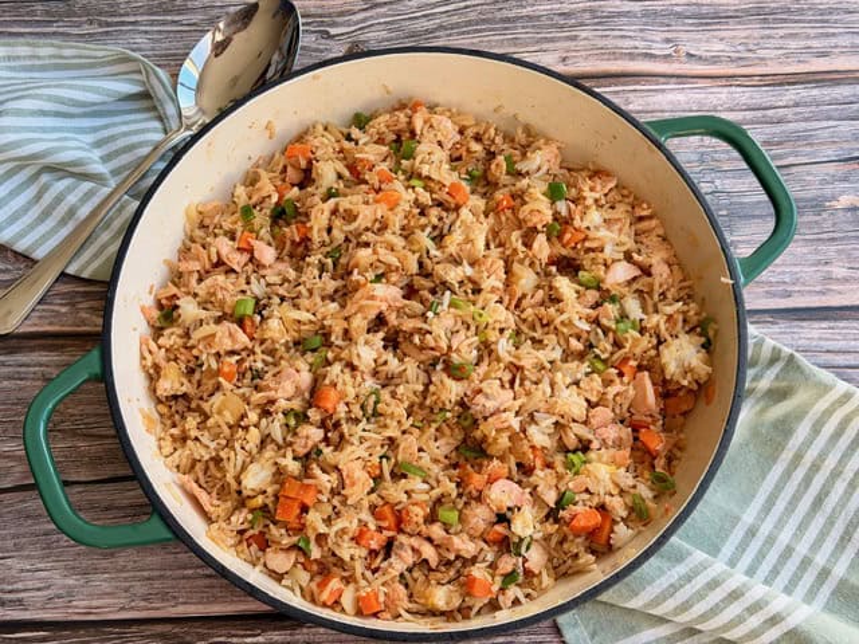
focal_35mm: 48
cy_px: 322
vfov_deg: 30.3
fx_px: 1191
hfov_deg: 39.7
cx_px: 430
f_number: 1.8
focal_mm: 6.8
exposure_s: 1/181
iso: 64
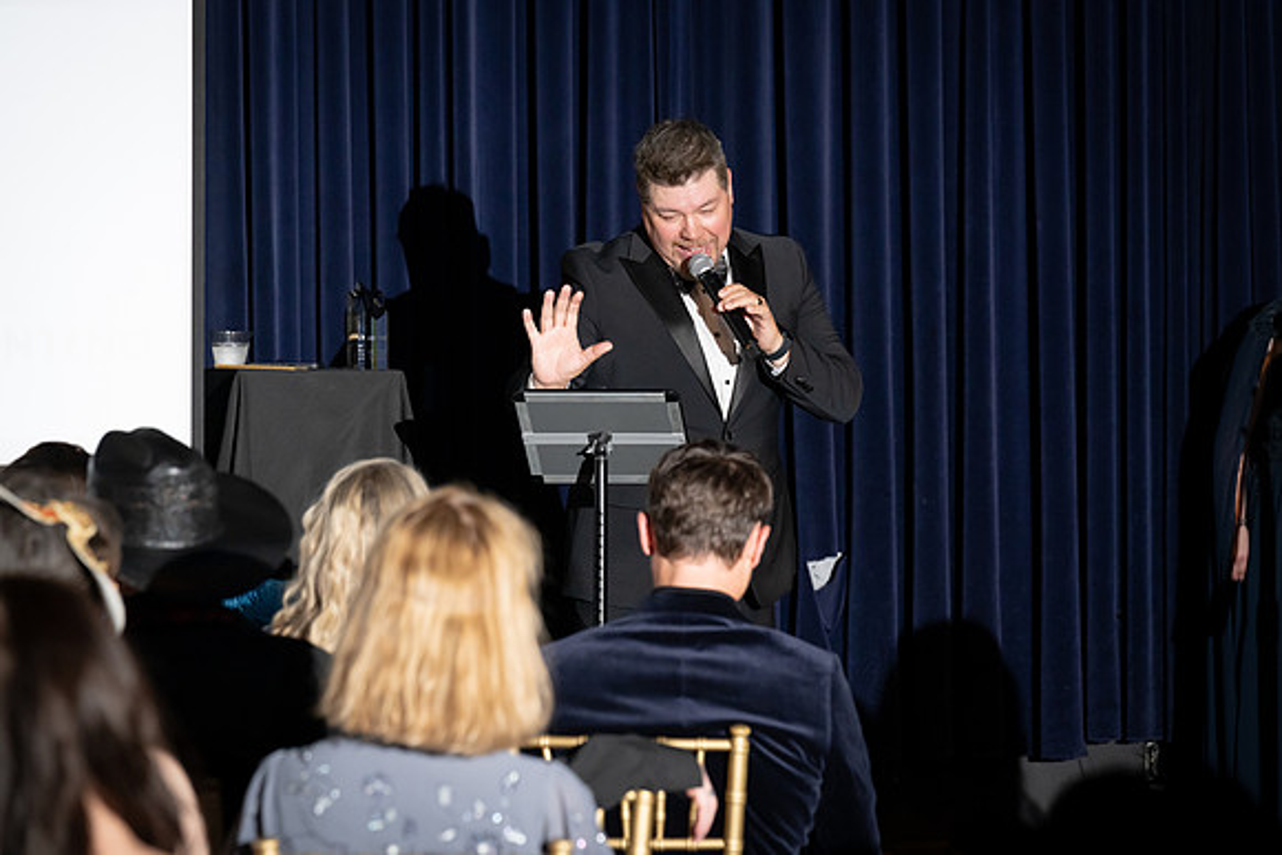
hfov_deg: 13.7
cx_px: 641
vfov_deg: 9.2
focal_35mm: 150
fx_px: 5343
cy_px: 428
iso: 2500
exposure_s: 1/200
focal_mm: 150
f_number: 5
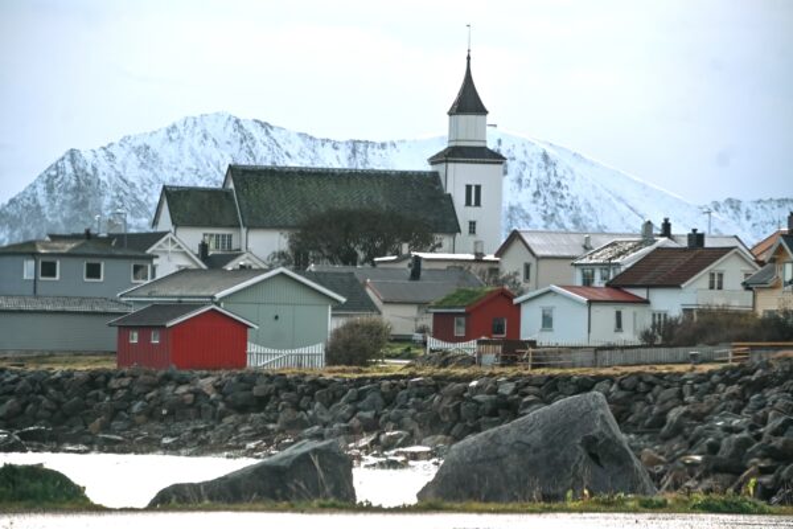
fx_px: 5617
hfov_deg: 8.1
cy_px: 264
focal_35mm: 255
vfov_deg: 5.4
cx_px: 396
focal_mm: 170
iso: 220
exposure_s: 1/500
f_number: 5.6
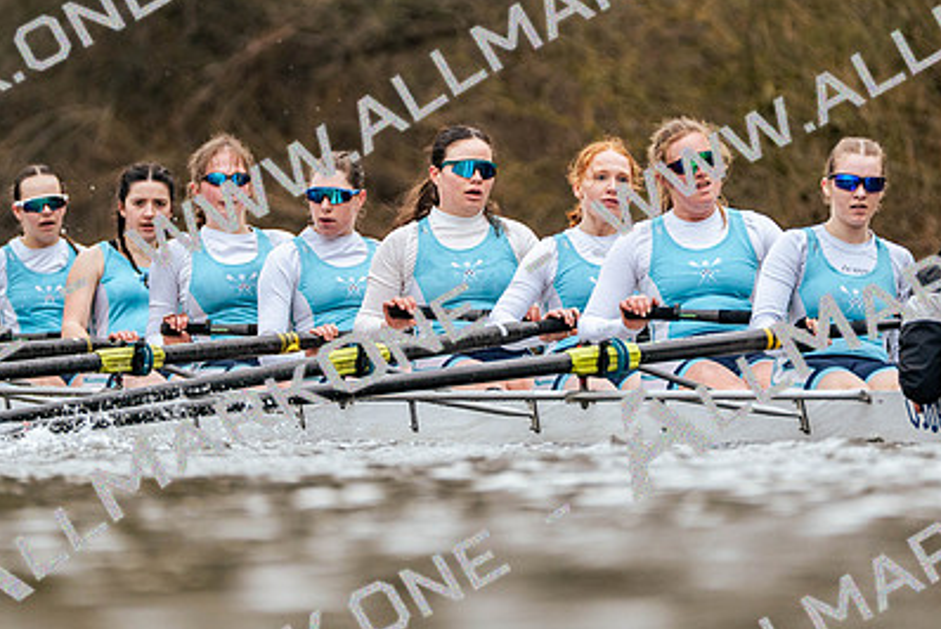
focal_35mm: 874
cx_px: 418
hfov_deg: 2.4
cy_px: 275
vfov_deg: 1.6
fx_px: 22861
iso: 1600
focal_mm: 600
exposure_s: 1/2000
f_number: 6.3
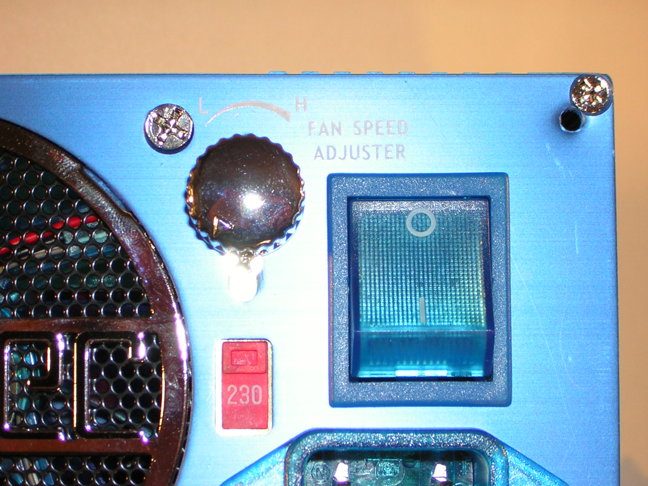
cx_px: 324
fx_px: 2022
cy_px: 243
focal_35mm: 108
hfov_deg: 18.2
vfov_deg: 13.7
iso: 50
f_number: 4.7
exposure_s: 1/60.1
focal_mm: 14.1
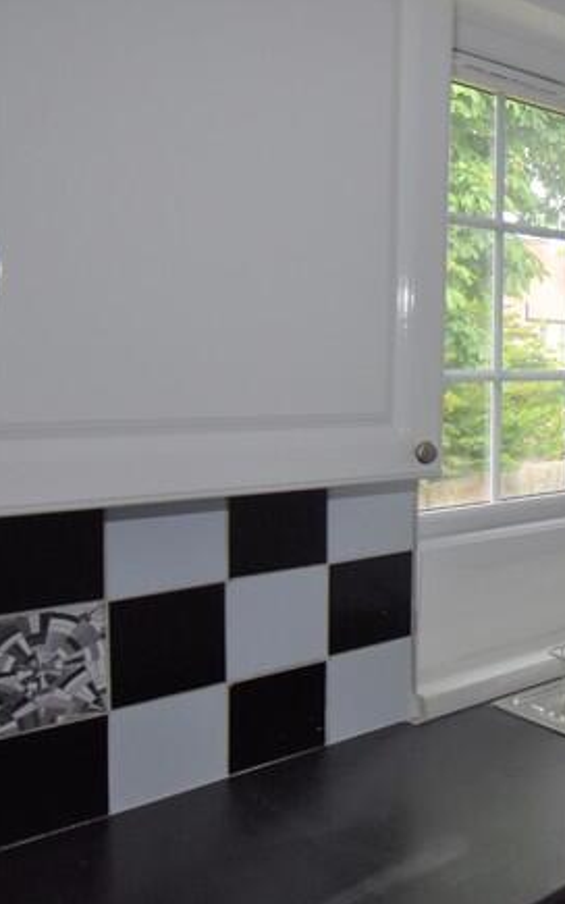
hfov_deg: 29.1
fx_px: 887
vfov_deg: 53.9
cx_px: 723
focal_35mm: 36
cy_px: 406
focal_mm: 10
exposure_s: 1/200
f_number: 4.5
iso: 500
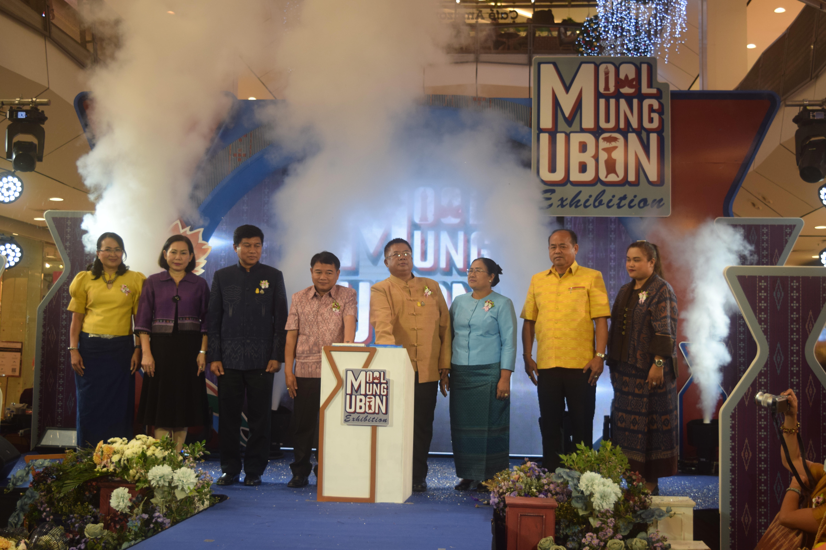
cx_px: 413
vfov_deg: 29.9
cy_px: 275
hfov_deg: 43.6
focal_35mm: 45
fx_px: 1032
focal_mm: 30
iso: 500
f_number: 4.2
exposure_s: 1/60
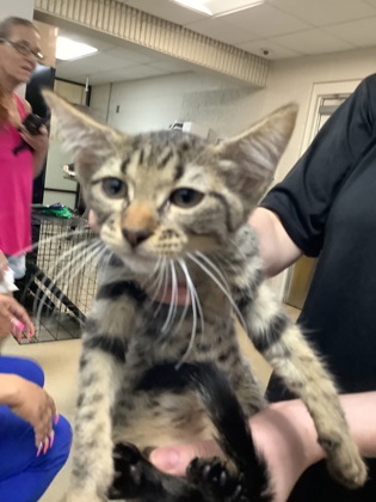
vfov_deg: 58.4
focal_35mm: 31
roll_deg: -8.8
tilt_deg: -9.2
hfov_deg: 45.4
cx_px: 188
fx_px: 449
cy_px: 251
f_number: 2.4
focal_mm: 3.3
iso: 400
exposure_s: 1/33
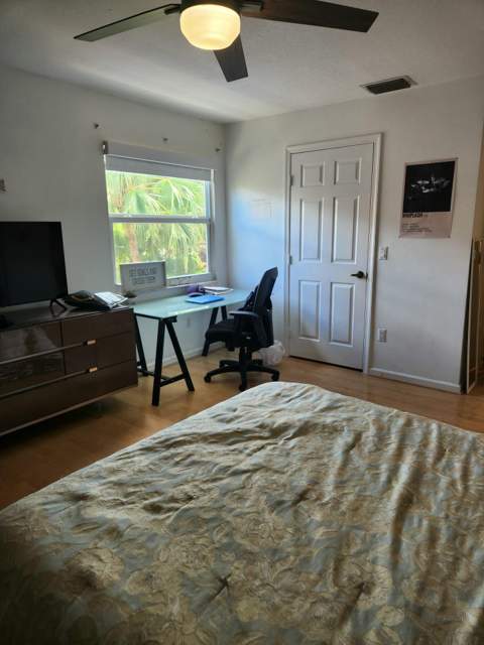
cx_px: 242
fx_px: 429
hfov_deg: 58.9
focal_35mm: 23
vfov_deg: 73.9
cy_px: 322
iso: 80
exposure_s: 1/120
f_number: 1.8
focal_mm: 5.4
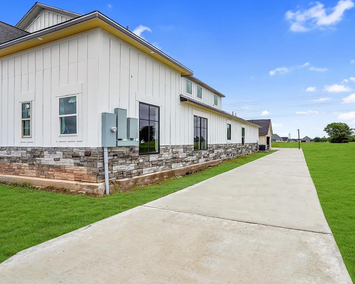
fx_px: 200
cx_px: 204
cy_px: 135
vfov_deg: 70.8
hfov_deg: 82.7
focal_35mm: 19
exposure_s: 1/500
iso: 250
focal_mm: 16
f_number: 13
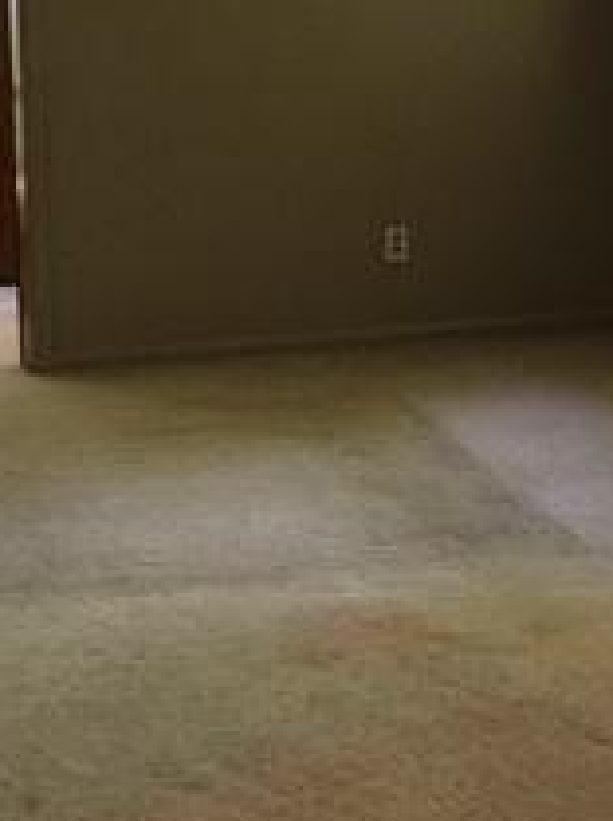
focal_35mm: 89
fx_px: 2108
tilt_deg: -5.1
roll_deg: +0.6
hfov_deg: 16.5
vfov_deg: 21.8
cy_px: 157
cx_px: 460
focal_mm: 4.15
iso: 50
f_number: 2.2
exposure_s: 1/15
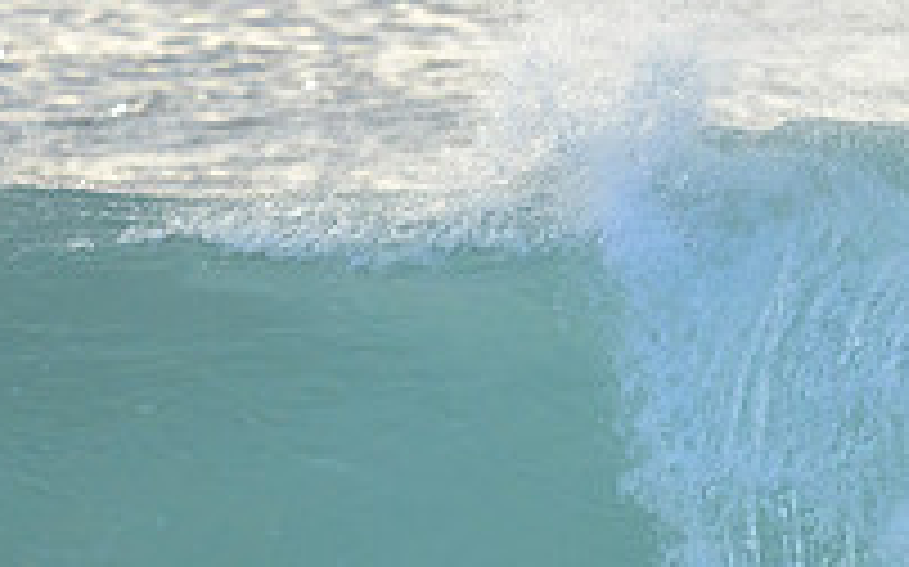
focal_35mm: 2342
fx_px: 57987
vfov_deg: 0.6
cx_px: 994
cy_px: 682
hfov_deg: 0.9
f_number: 6.3
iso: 2000
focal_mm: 800
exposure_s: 1/2500
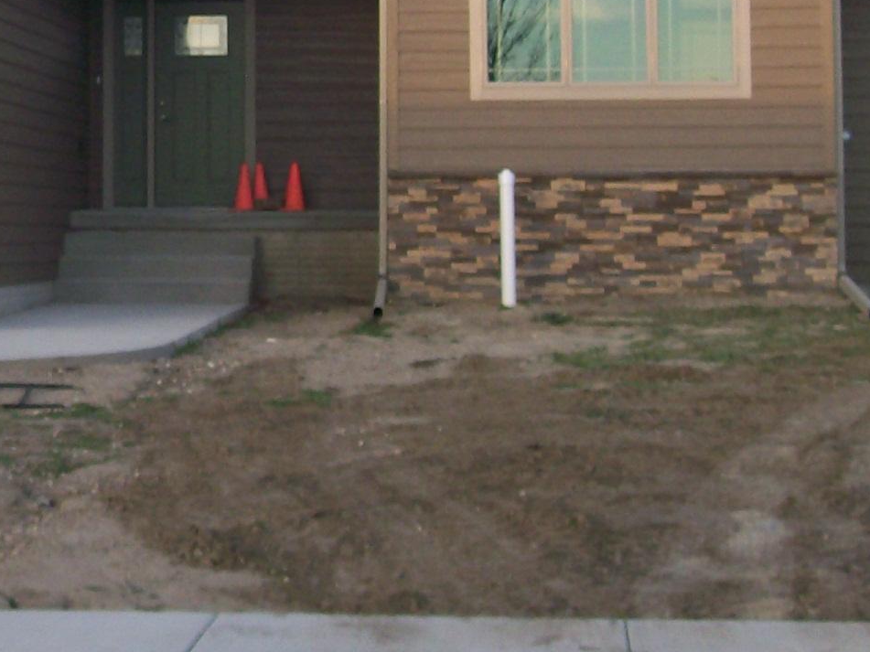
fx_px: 2739
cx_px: -79
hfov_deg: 17.5
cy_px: 8
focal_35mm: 109
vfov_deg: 13.4
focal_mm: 7.6
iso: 80
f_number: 3
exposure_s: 1/163
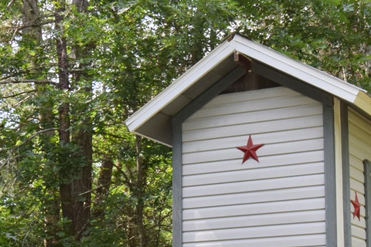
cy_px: 229
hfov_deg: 21.6
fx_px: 969
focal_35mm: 94
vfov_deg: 14.4
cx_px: 241
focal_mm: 20
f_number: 13
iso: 320
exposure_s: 1/125
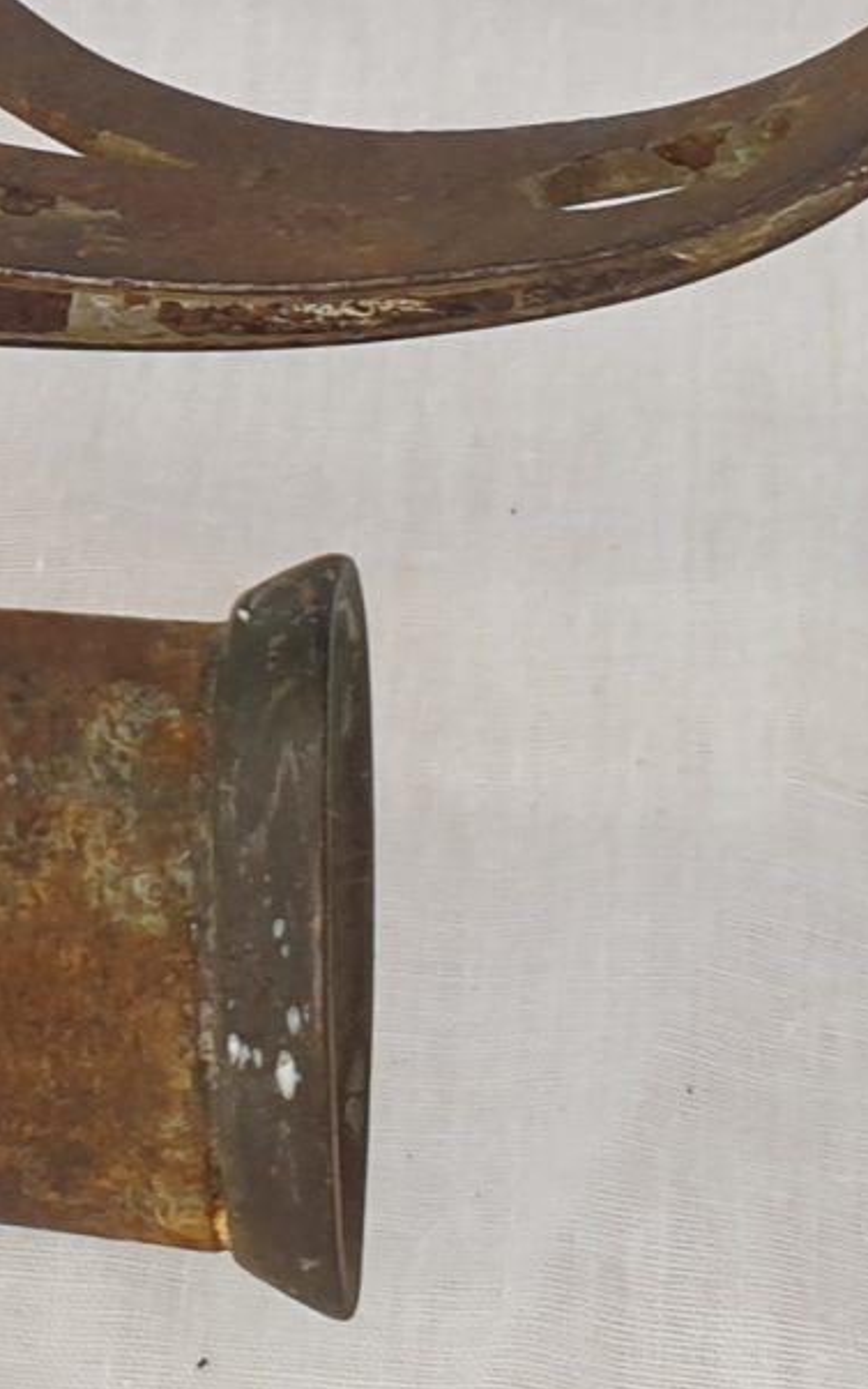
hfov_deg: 10.7
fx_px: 4427
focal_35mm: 117
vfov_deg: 17.4
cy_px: -37
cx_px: -484
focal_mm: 4.3
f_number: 2.4
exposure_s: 1/50
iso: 64
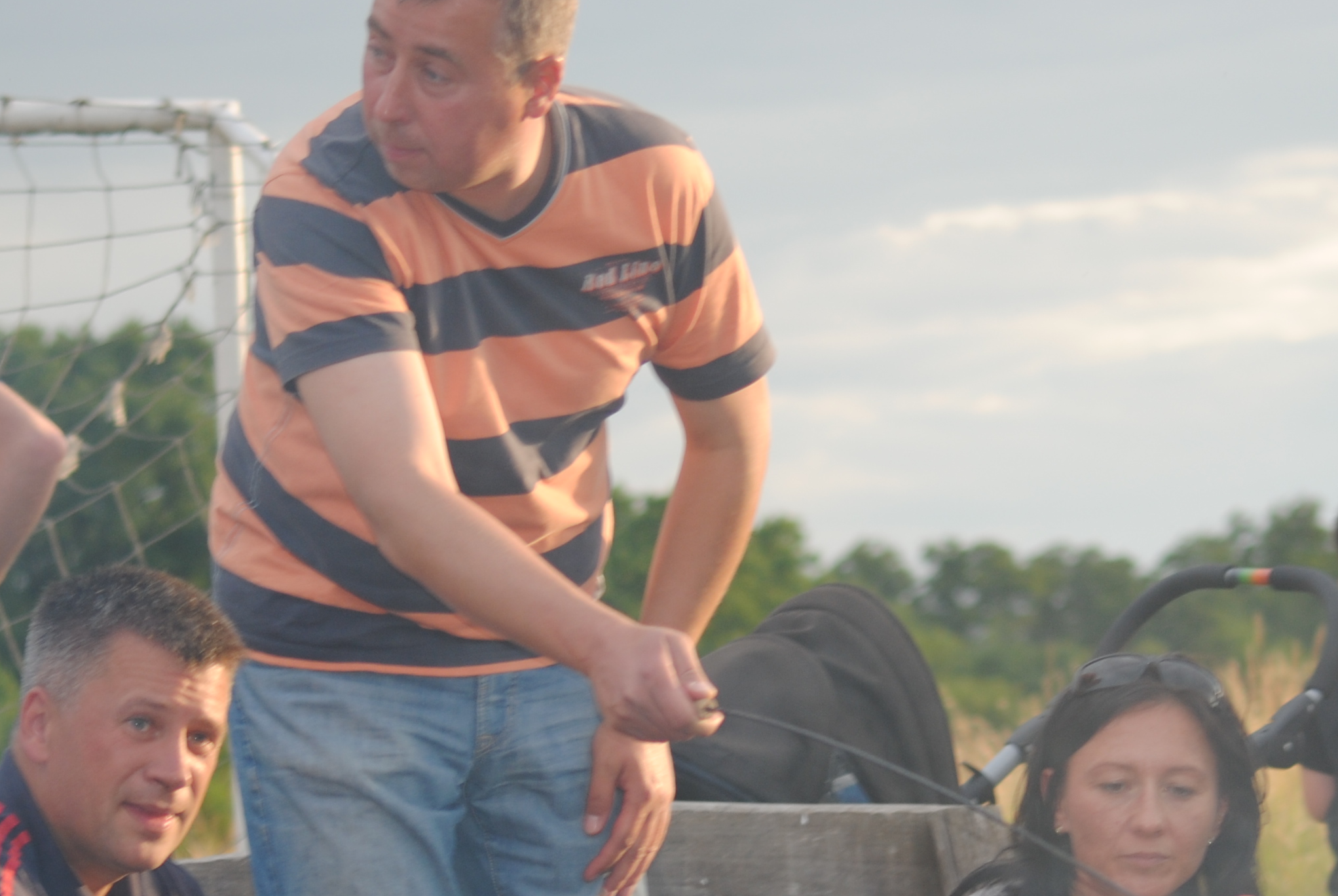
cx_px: 902
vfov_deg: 6.9
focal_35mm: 199
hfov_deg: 10.3
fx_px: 7406
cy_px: 779
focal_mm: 70
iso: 100
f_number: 4
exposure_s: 1/125
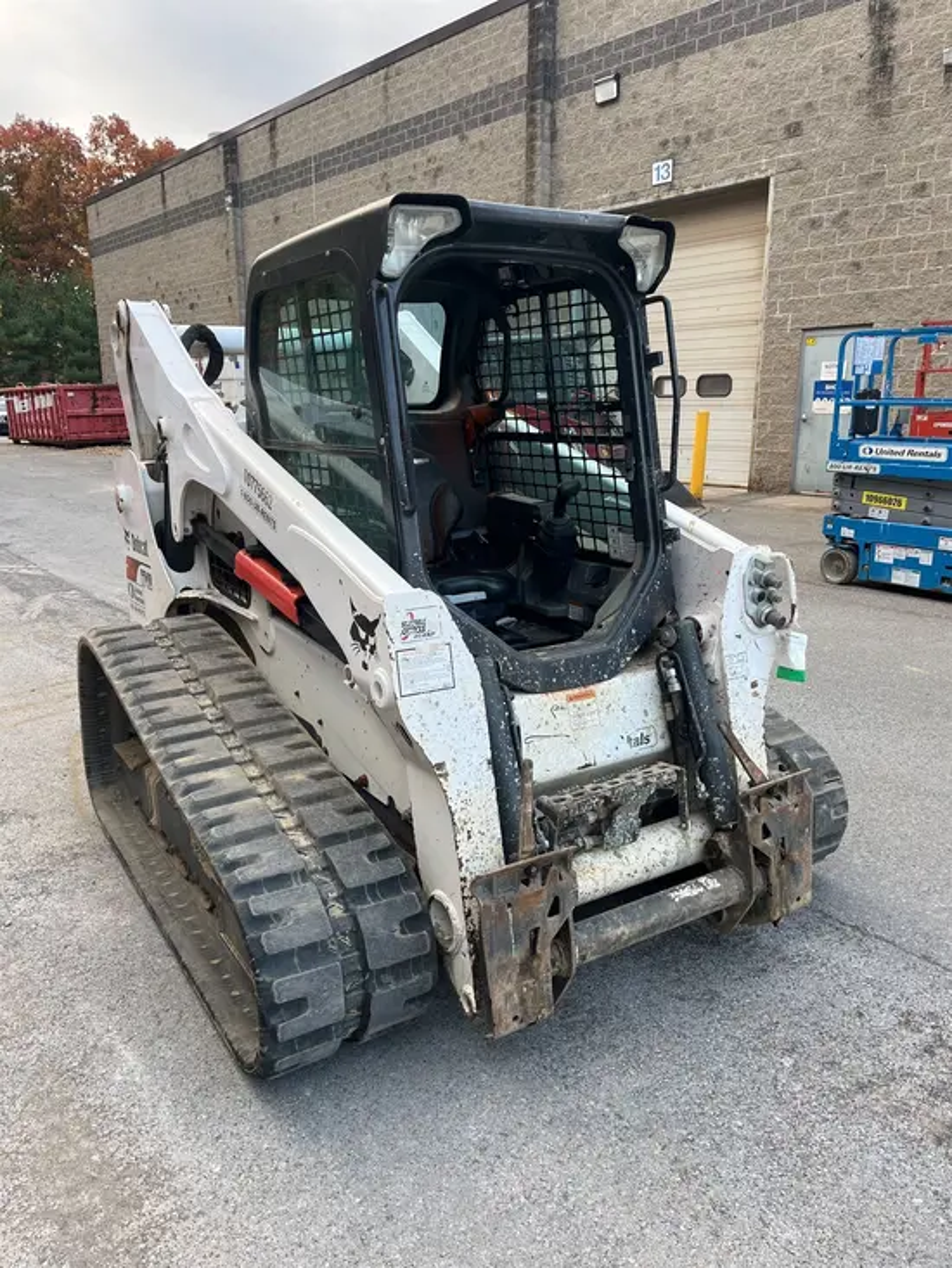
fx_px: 953
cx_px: 476
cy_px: 634
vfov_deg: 67.3
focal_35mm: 26
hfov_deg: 53.1
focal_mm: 5.1
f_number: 1.6
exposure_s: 1/215
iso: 40
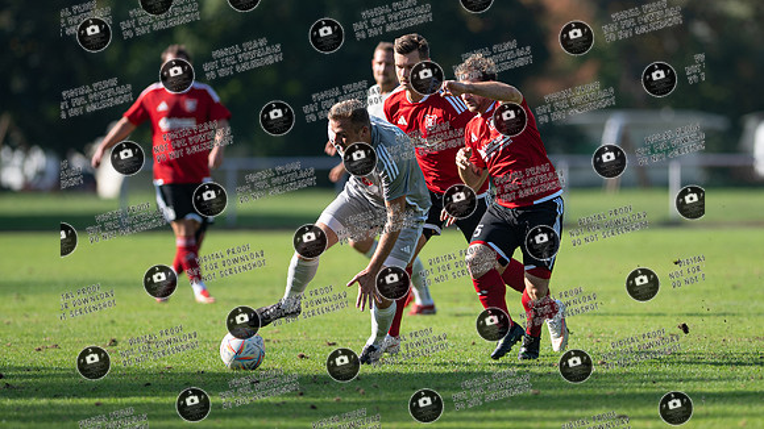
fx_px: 8358
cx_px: 466
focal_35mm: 413
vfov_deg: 2.9
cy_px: 210
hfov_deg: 5.2
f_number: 3.5
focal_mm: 300
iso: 250
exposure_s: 1/2500
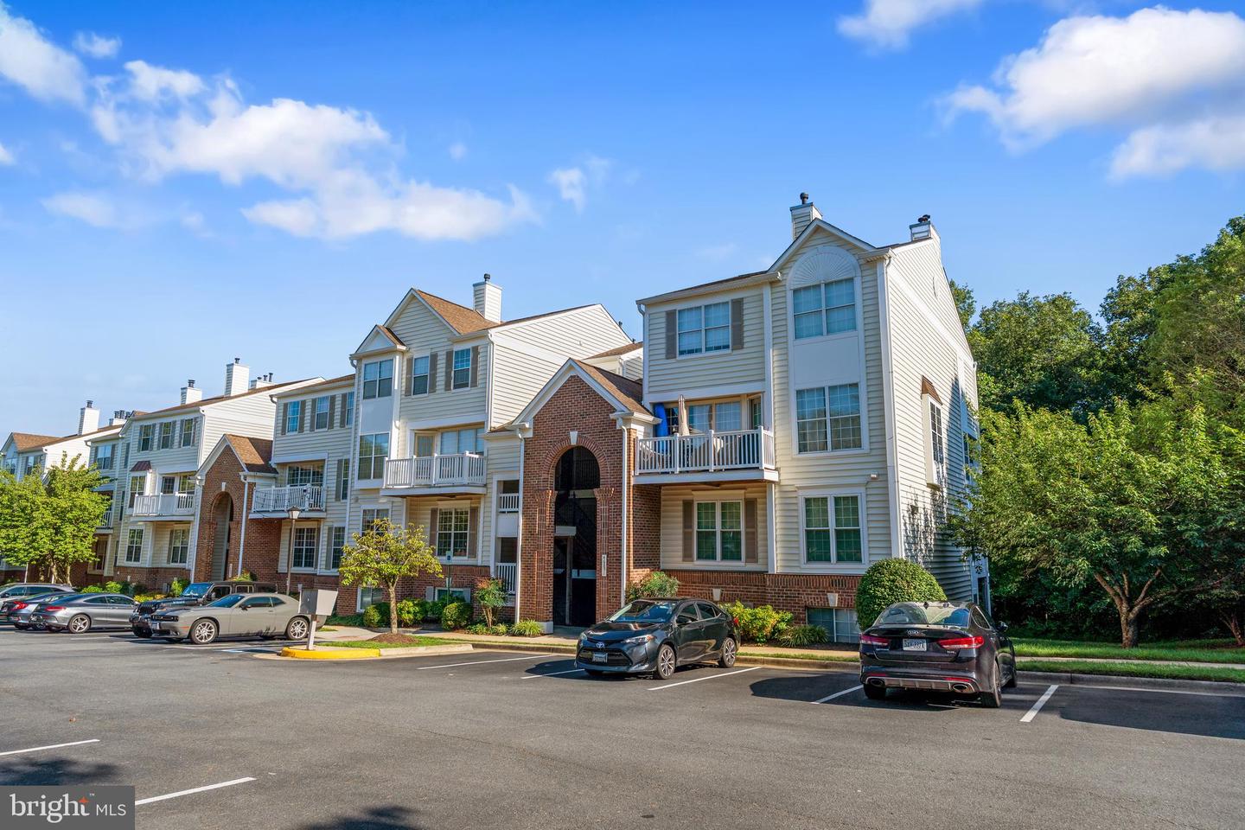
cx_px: 622
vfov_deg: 57.2
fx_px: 761
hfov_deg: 78.6
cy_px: 415
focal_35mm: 22
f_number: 8
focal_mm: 22
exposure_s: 1/250
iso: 100
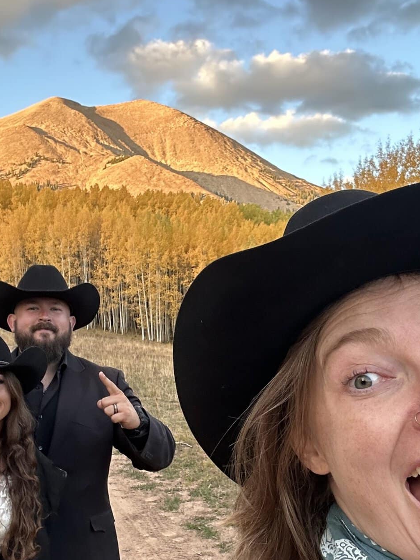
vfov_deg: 39.5
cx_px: 195
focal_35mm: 48
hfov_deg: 30.3
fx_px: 776
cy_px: 337
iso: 80
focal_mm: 2.69
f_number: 1.9
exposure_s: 1/86
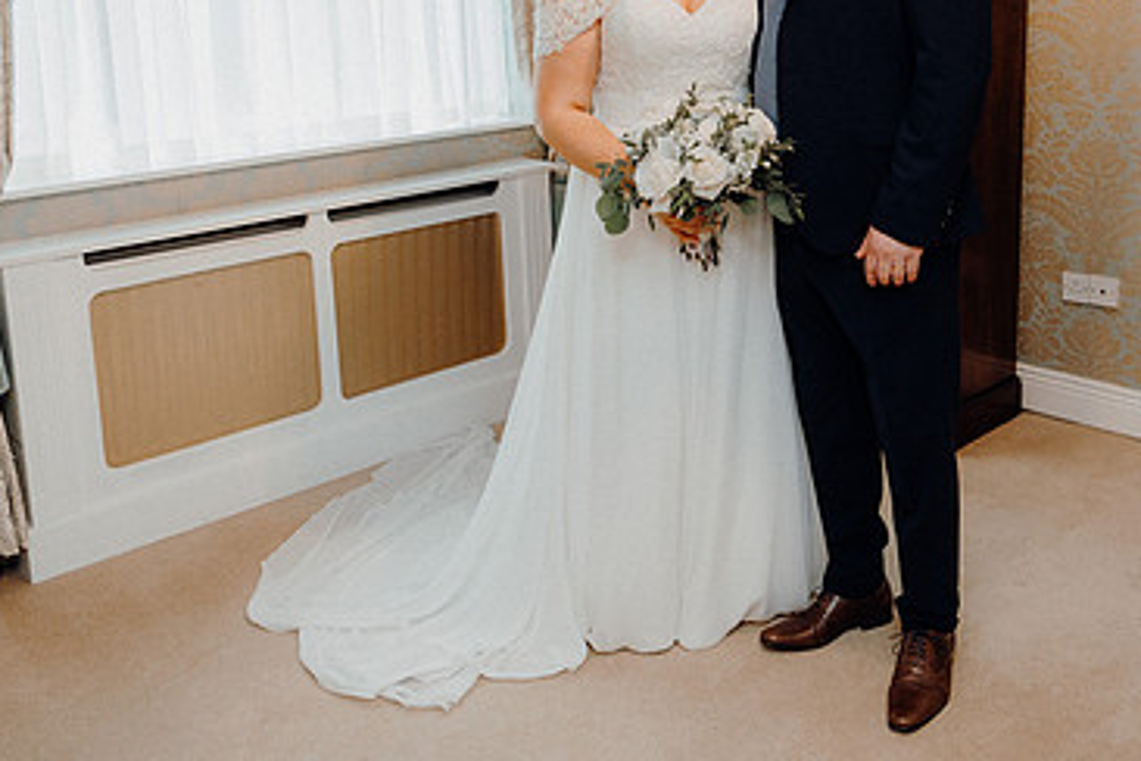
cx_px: 698
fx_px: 1204
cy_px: 167
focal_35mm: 38
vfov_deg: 34.1
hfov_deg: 50.3
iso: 2000
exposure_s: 1/160
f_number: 3.5
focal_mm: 24
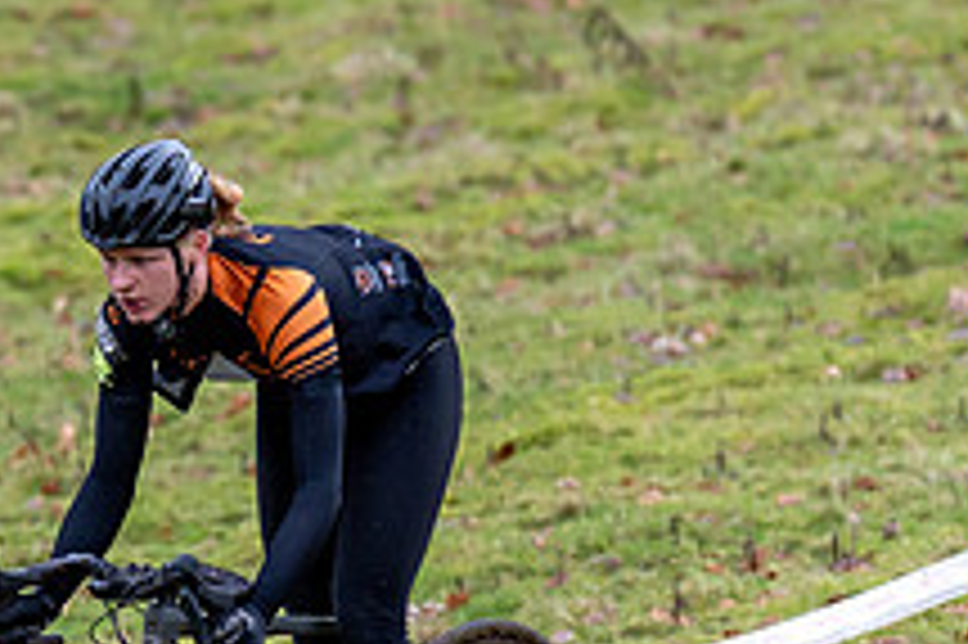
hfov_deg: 2.5
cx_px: 64
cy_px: 357
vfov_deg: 1.7
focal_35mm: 832
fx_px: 22354
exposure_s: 1/1000
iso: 1000
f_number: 3.2
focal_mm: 200
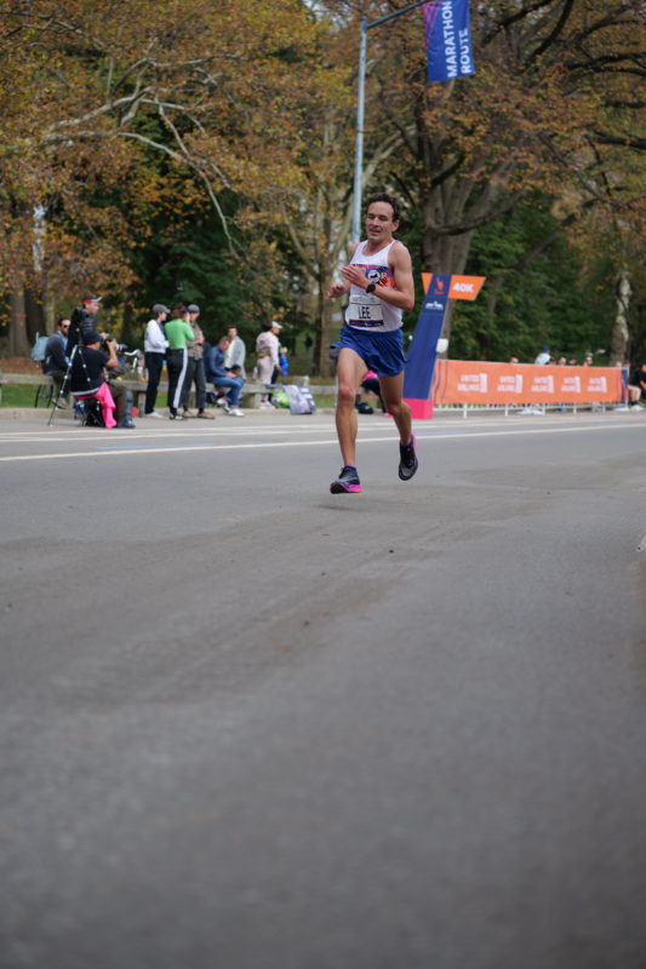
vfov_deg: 28.8
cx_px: 323
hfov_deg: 19.4
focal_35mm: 70
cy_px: 484
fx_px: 1885
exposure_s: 1/1000
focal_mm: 70
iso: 160
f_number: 2.8
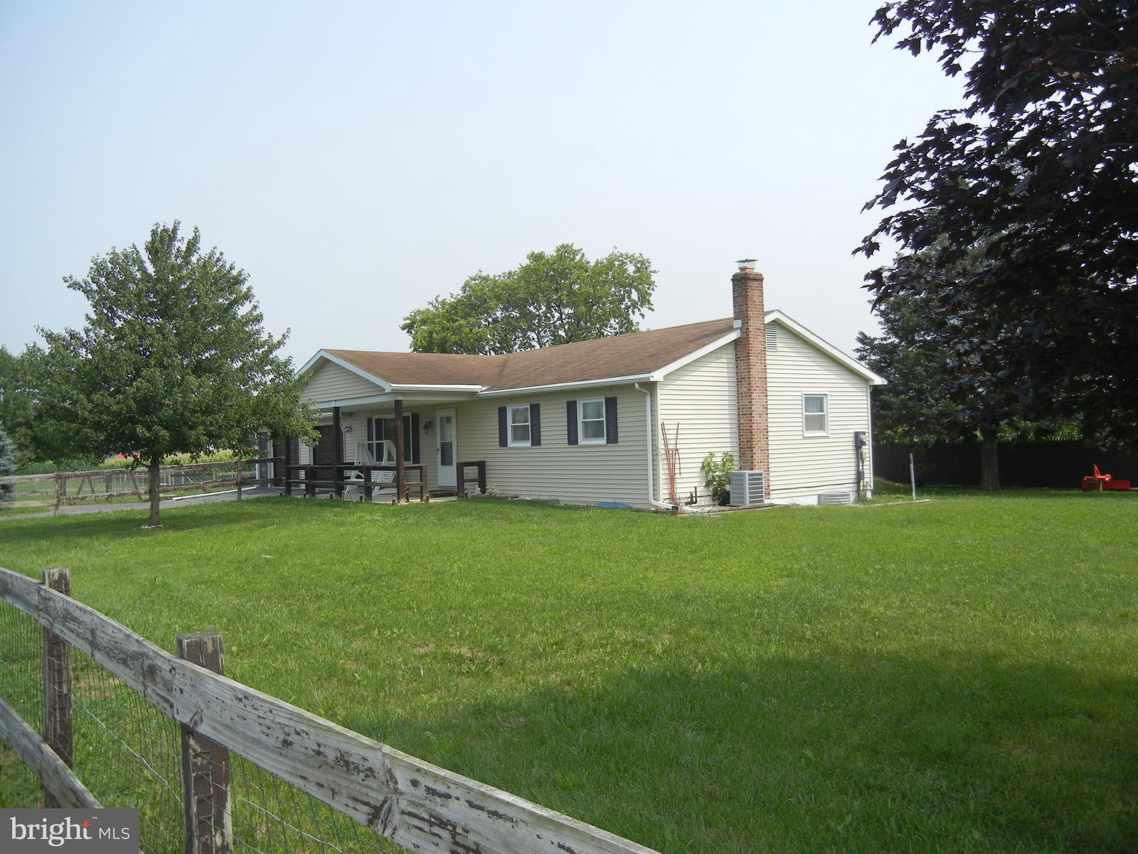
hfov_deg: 60.0
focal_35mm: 30
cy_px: 427
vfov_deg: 46.8
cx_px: 569
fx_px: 986
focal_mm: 5.4
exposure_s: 1/352
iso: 160
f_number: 7
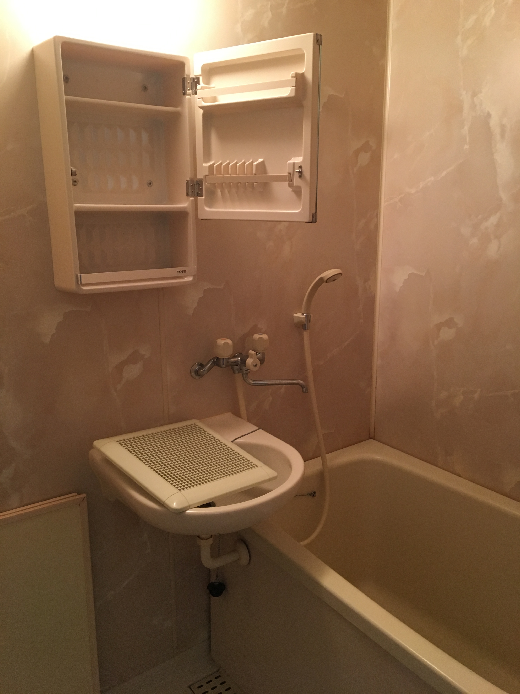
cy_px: 347
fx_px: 581
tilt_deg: -13.9
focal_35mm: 29
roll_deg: +0.7
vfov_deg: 61.7
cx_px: 260
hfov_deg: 48.2
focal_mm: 4.15
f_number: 2.2
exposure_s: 1/30
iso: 125
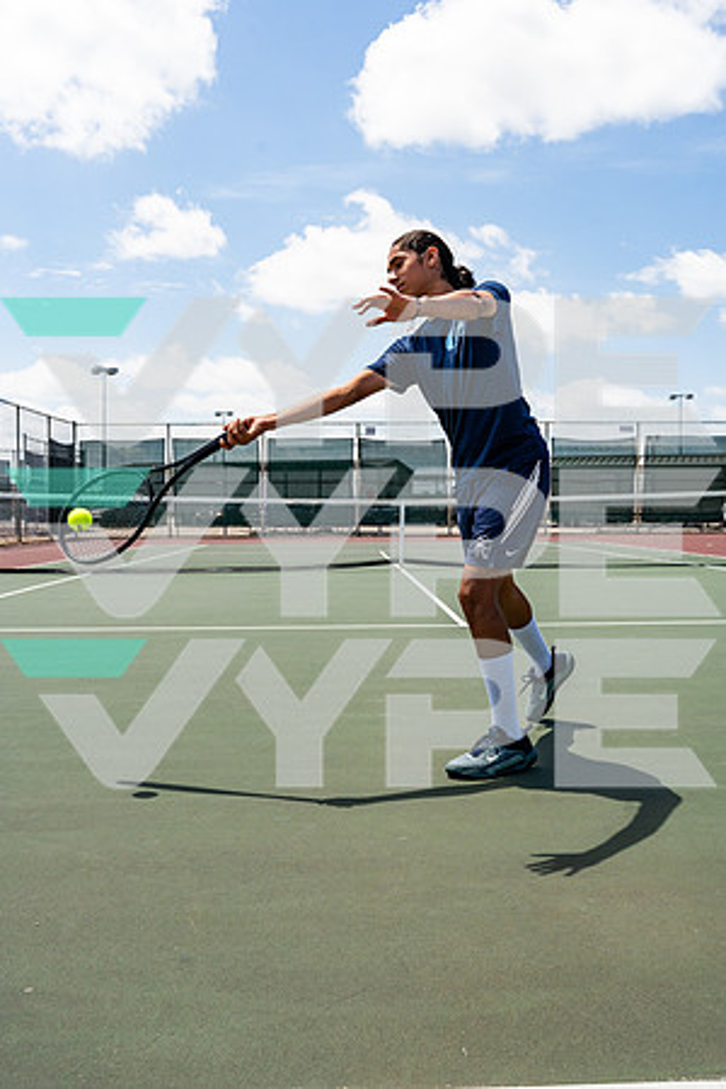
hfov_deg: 41.1
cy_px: 544
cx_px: 363
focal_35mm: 32
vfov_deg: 58.7
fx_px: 968
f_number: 8
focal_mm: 32
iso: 250
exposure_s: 1/1250
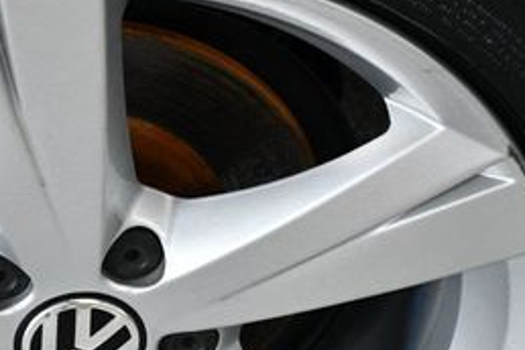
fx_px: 2421
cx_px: 61
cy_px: 289
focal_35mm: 166
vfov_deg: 8.3
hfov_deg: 12.3
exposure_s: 1/125
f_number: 4.5
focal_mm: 45
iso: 1800
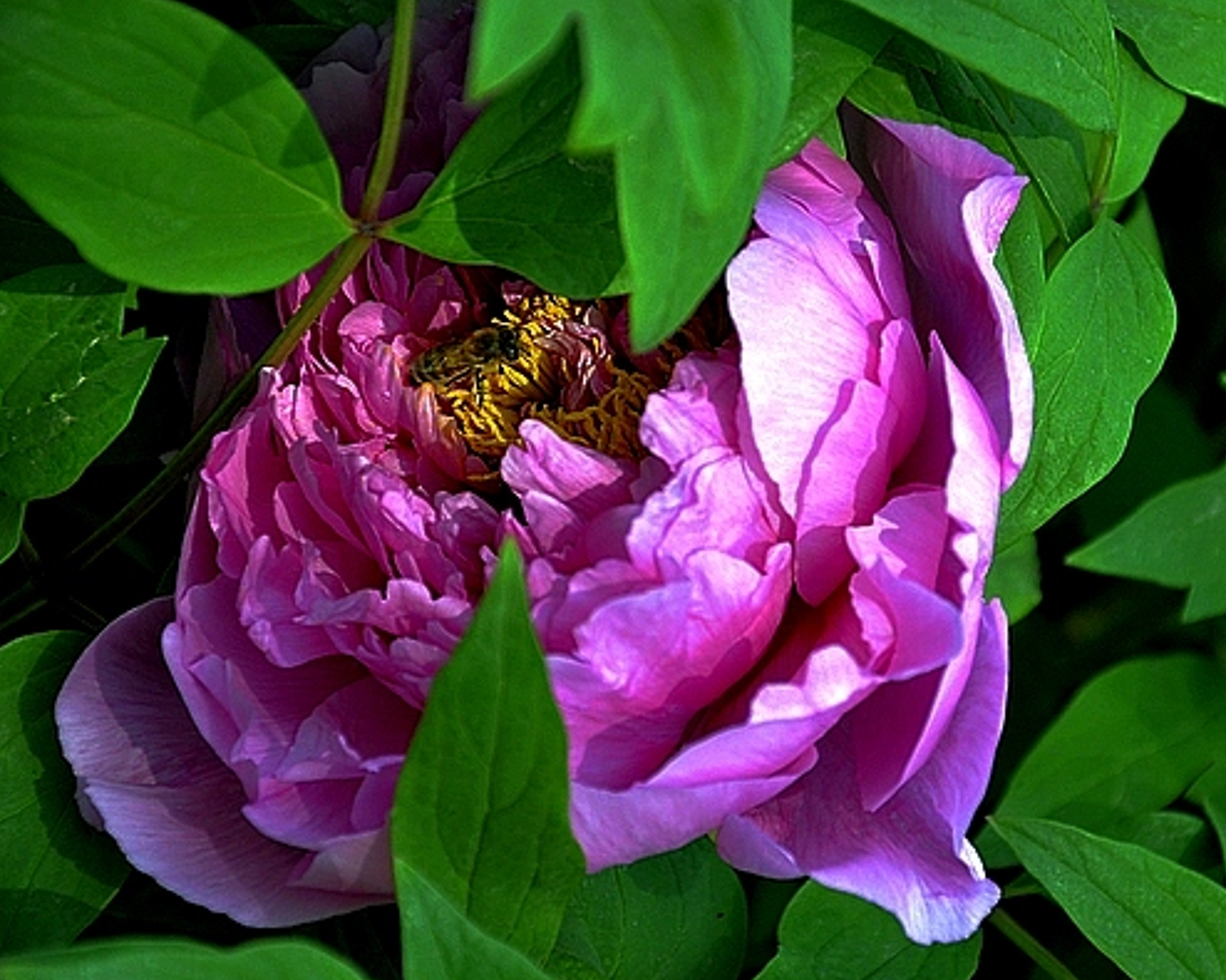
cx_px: 732
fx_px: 6514
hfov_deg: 10.7
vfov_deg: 8.6
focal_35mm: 180
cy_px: 490
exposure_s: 1/500
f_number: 6.3
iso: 800
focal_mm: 105
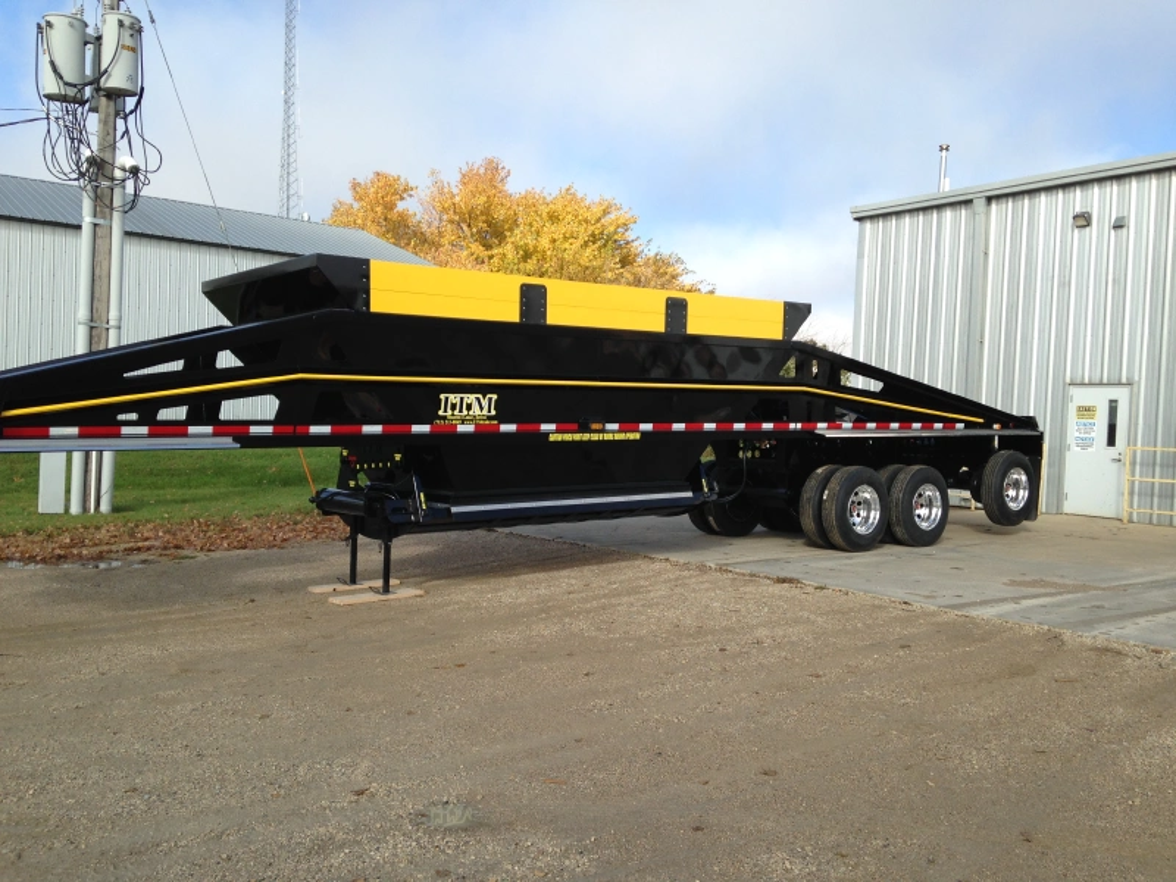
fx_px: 1121
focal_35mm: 33
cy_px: 441
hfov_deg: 55.4
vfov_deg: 42.9
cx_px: 588
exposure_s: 1/968
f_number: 2.4
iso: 50
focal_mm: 4.12
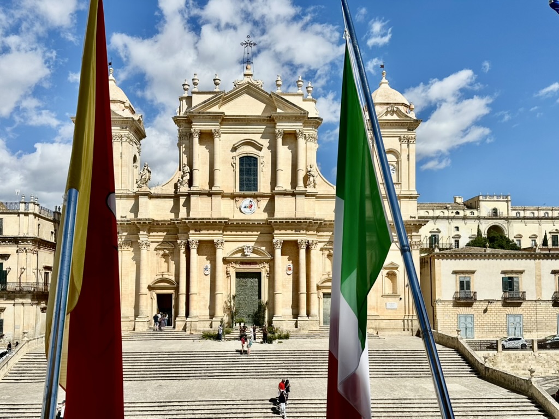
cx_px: 280
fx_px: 388
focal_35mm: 24
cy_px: 210
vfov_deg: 56.8
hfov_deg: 71.6
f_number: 1.78
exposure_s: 1/9709
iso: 80
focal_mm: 6.86
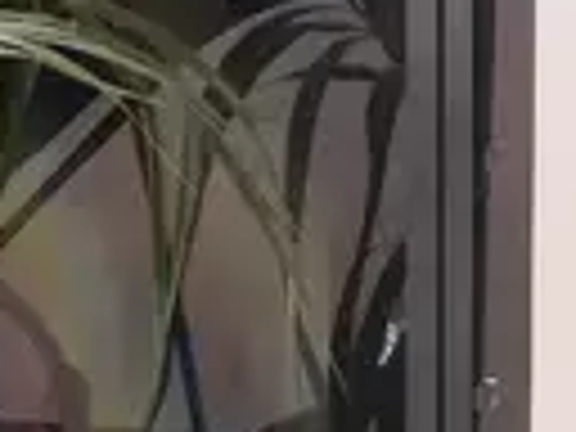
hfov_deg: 6.0
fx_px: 5308
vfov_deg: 4.6
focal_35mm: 319
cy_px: 765
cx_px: -698
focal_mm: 26
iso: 640
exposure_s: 1/40
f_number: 2.8
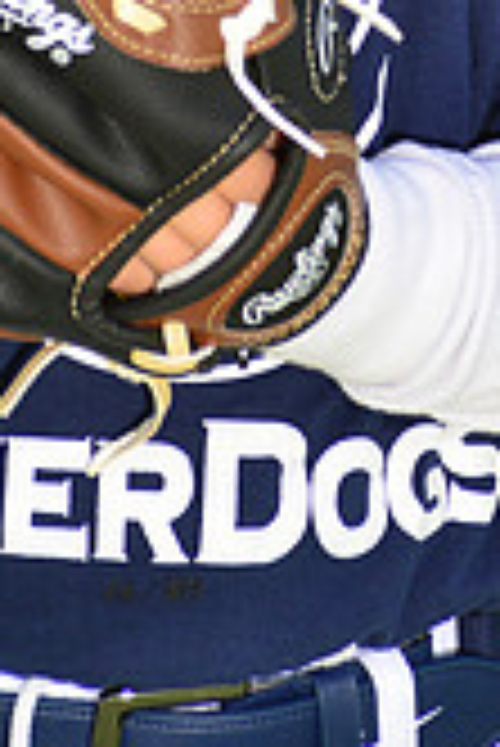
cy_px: -364
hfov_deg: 2.0
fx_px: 14531
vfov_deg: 2.9
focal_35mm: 699
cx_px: 182
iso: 250
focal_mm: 200
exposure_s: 1/250
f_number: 11
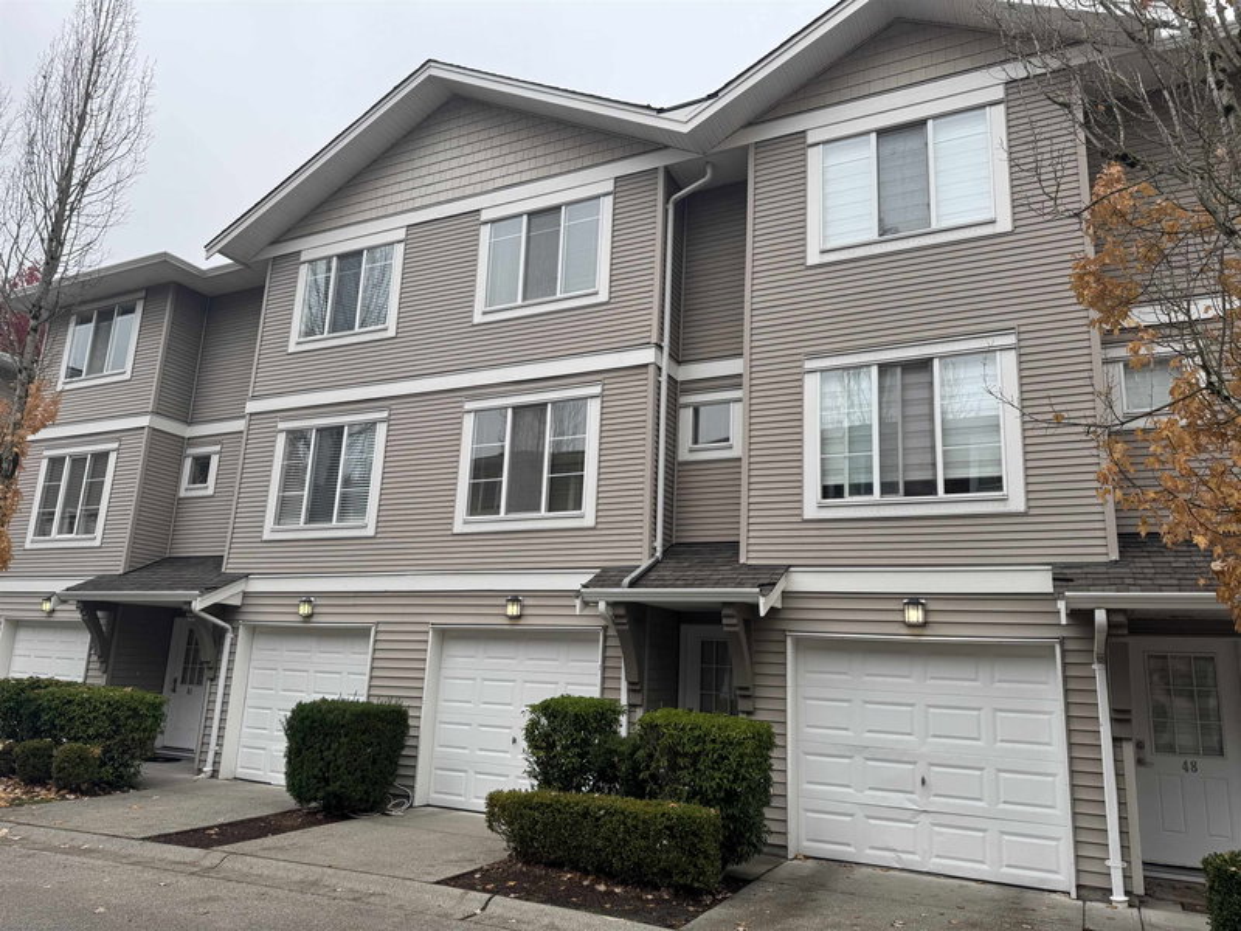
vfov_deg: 56.8
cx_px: 620
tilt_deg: +12.8
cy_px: 466
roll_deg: -2.2
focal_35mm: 24
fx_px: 860
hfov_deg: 71.6
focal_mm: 6.76
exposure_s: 1/995
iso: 80
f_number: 1.78
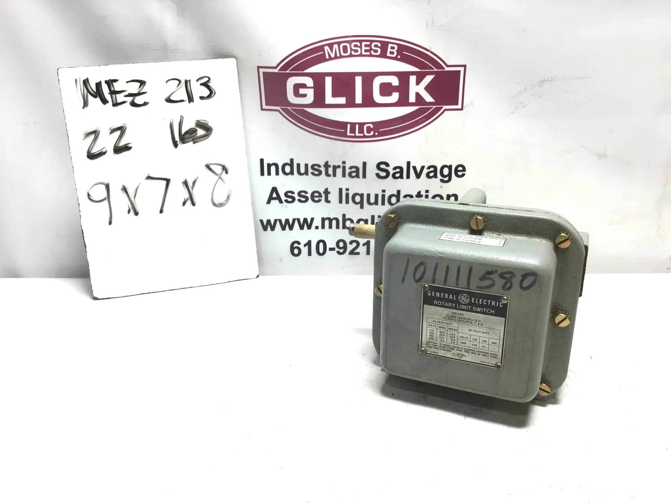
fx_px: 601
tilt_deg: -21.0
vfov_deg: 45.4
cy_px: 252
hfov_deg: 58.4
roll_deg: +0.7
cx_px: 336
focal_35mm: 31
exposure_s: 1/60
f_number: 2.4
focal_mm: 3.3
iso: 25
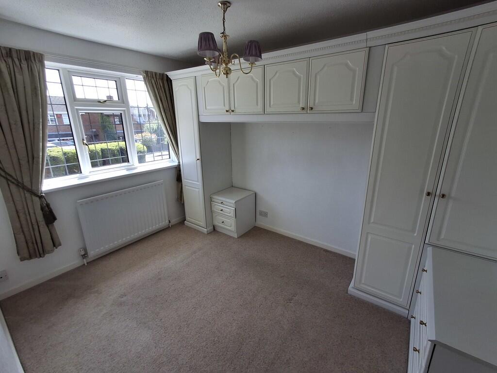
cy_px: 186
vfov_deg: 78.1
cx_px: 248
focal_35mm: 16
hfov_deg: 94.5
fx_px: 230
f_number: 2.2
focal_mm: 1.64
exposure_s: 1/222
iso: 40
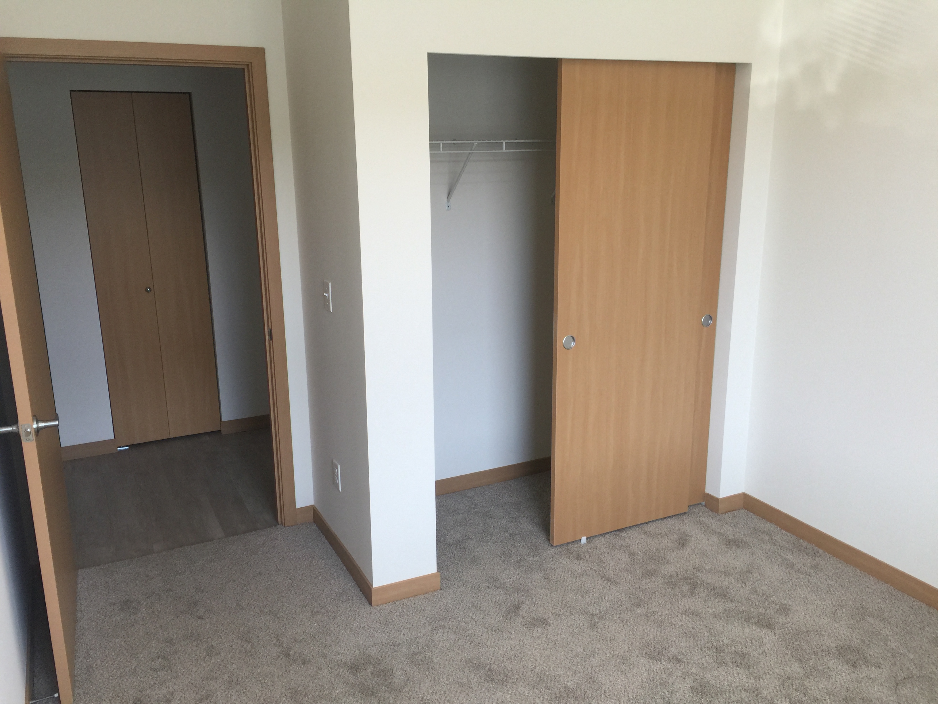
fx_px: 786
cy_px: 352
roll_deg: +0.0
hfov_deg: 61.7
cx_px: 469
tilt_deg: -13.1
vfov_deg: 48.2
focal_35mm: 29
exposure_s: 1/40
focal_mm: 4.15
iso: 32
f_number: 2.2
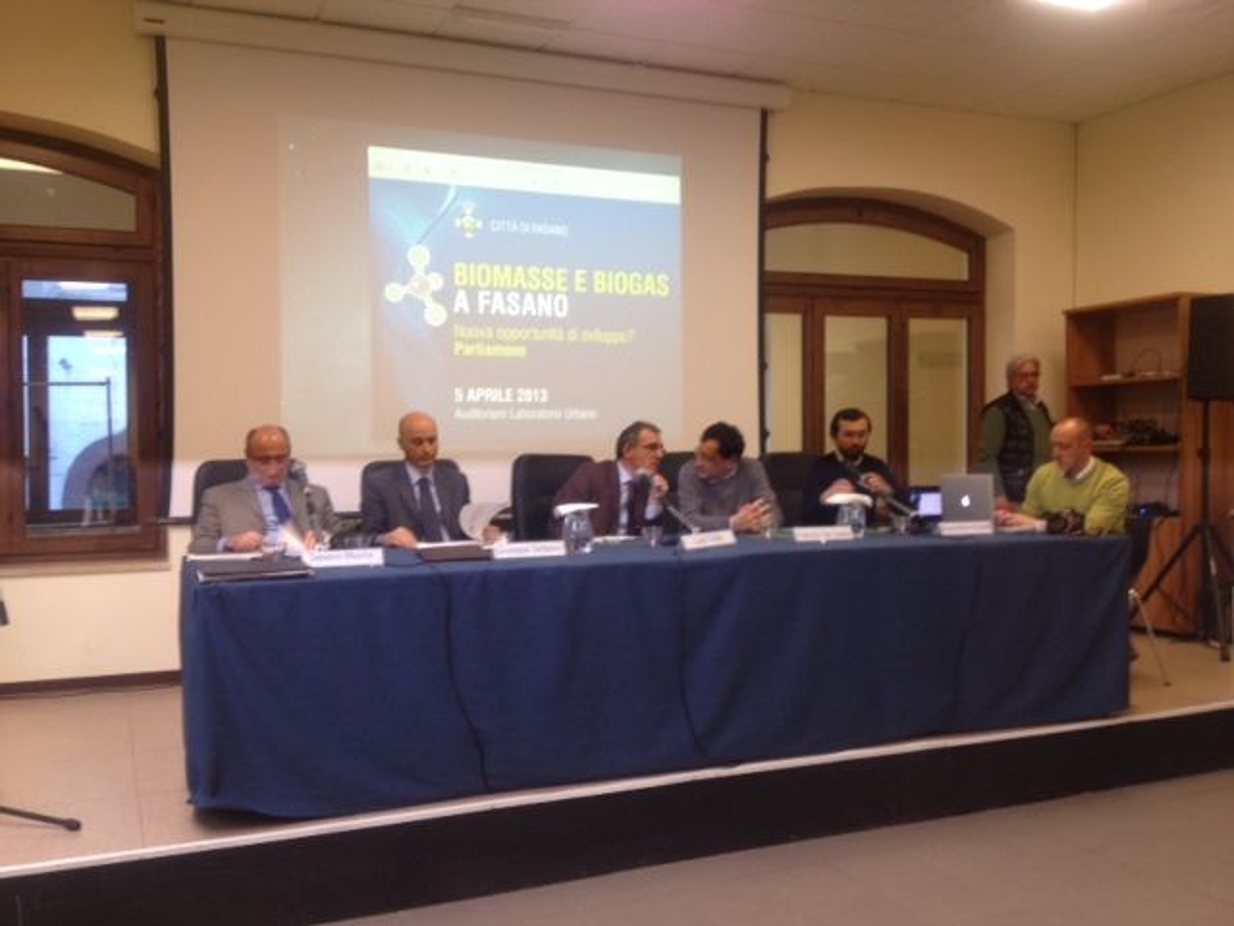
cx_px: 617
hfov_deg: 52.6
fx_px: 1248
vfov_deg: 40.7
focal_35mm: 35
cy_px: 463
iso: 100
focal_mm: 4.28
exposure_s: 1/20
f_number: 2.4
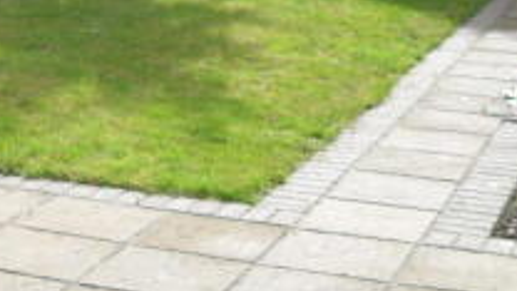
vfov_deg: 11.1
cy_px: -56
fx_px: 1467
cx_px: 48
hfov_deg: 19.6
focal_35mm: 107
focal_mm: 6.2
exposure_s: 1/60
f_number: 8.9
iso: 100
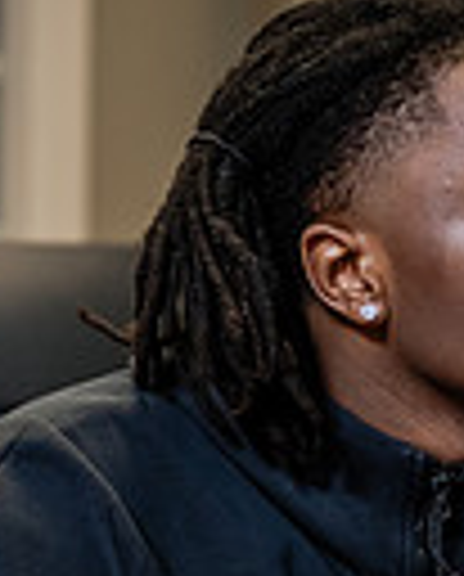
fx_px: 3626
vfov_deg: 9.1
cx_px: 662
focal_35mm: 212
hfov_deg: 7.2
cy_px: 385
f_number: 2.8
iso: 1000
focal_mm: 50
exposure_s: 1/200
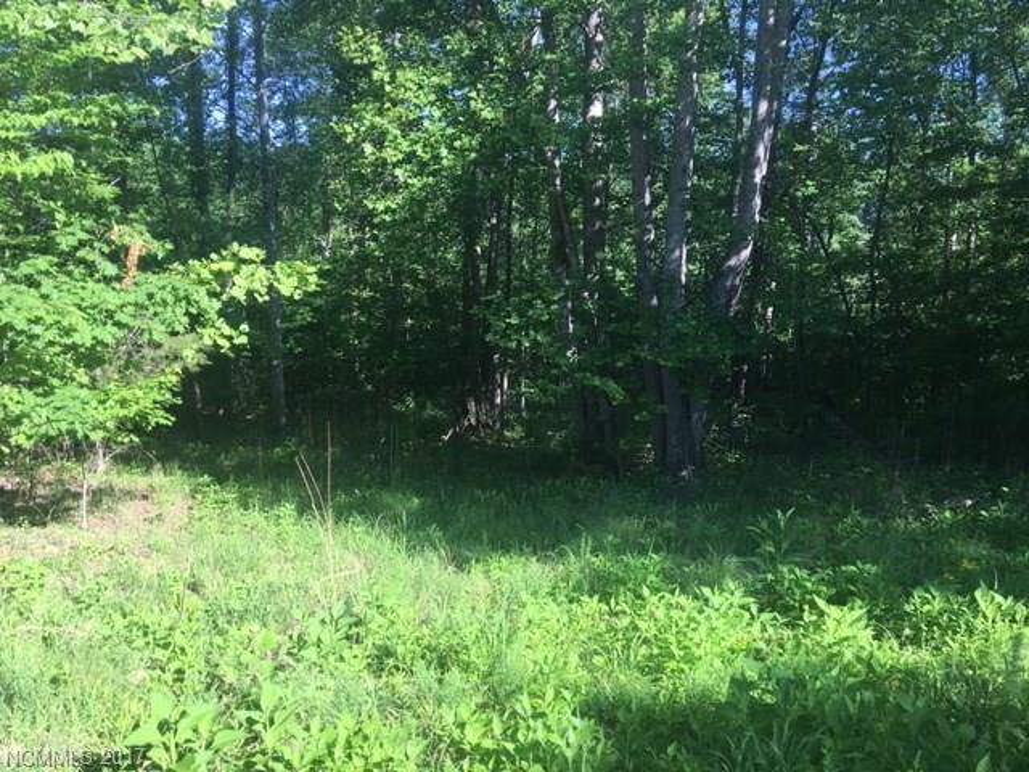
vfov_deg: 48.2
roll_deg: -0.9
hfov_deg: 61.7
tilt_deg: -8.4
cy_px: 386
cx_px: 514
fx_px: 862
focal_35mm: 29
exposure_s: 1/375
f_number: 2.2
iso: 25
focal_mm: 4.15
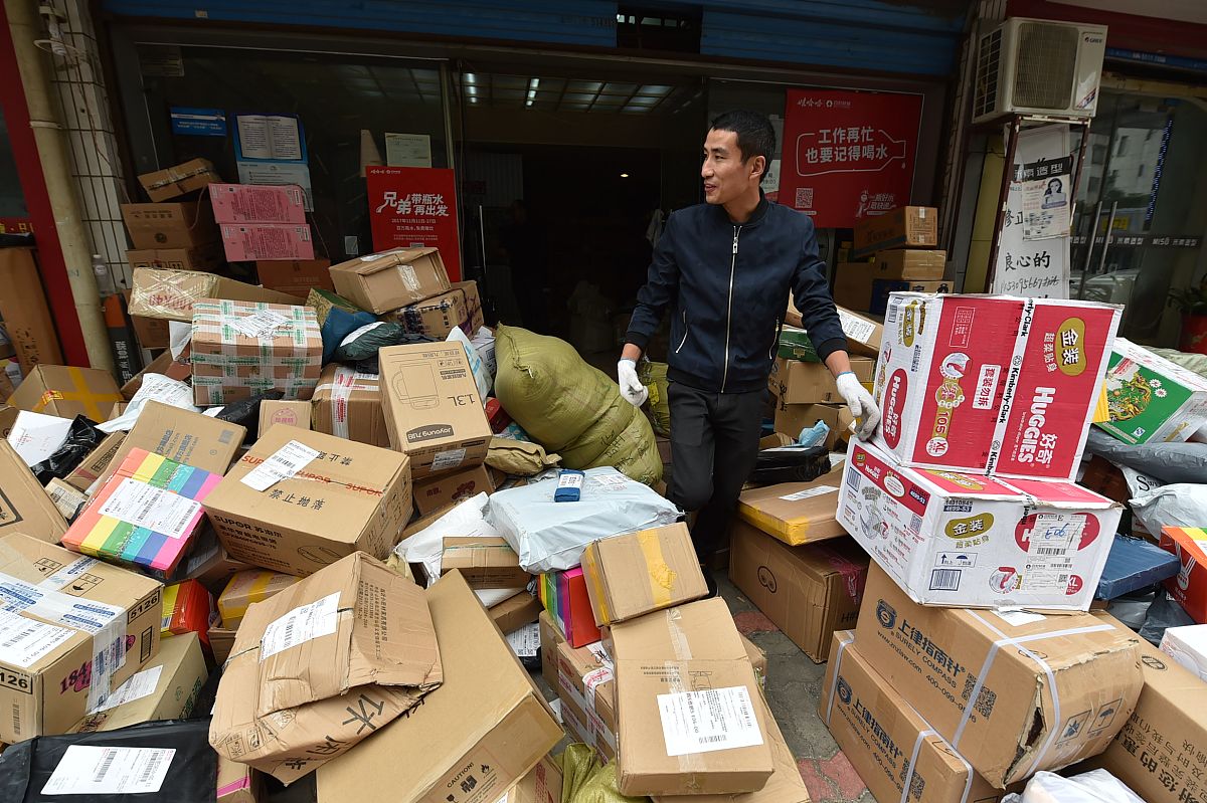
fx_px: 503
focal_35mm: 15
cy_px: 402
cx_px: 604
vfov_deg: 77.3
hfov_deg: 100.4
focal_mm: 15
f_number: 4.5
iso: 400
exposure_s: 1/640
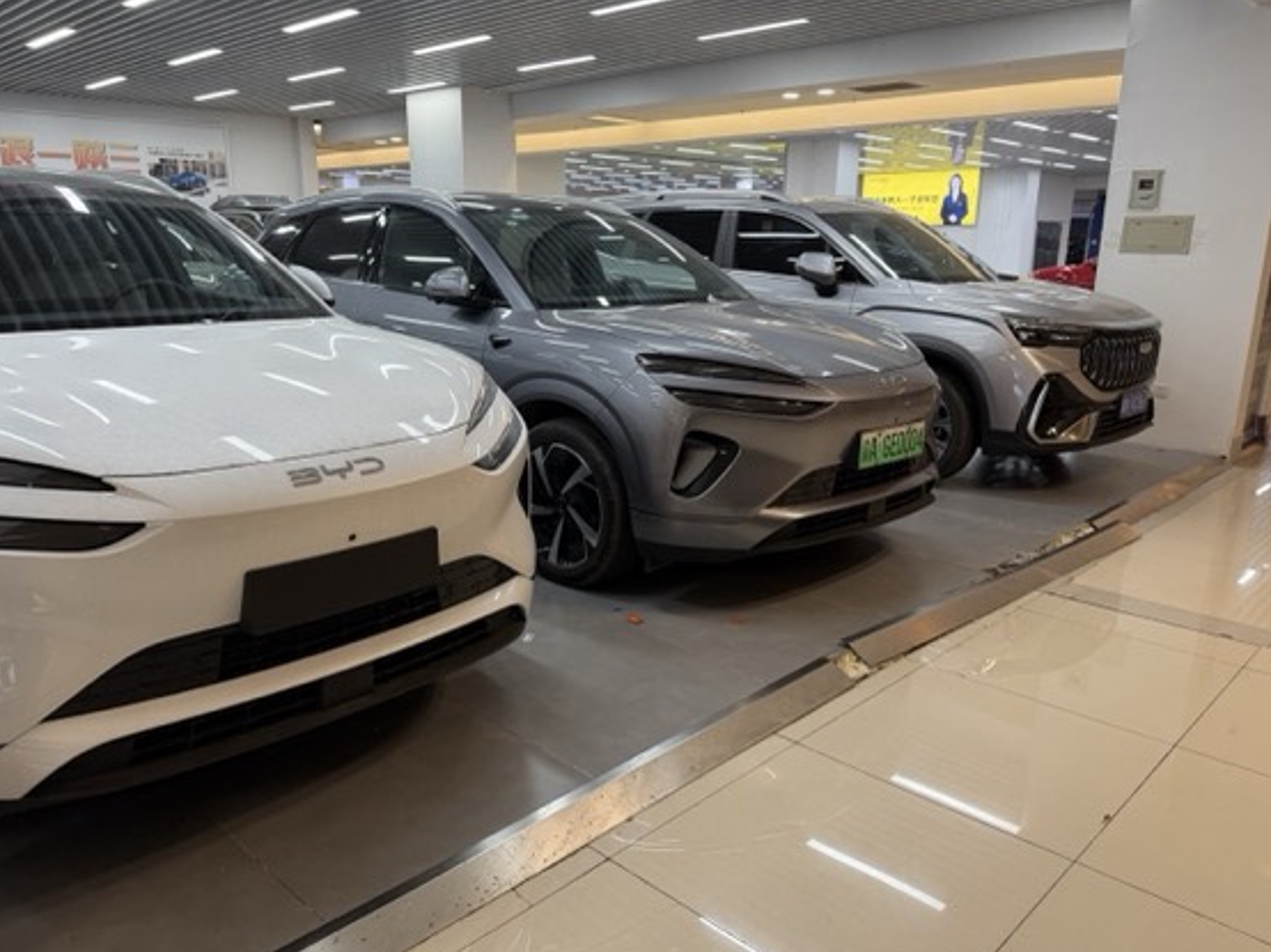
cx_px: 601
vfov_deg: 53.0
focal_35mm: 26
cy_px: 491
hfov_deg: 67.3
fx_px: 954
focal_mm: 6.76
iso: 125
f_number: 1.78
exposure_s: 1/100
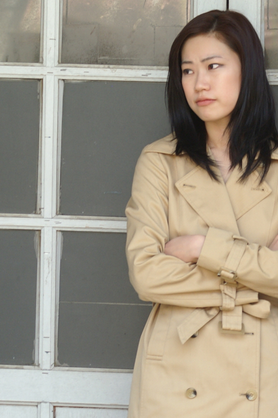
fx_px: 3597
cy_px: 404
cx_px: 215
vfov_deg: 6.6
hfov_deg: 4.4
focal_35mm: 310
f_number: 5.6
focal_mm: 80
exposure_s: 1/100
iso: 200
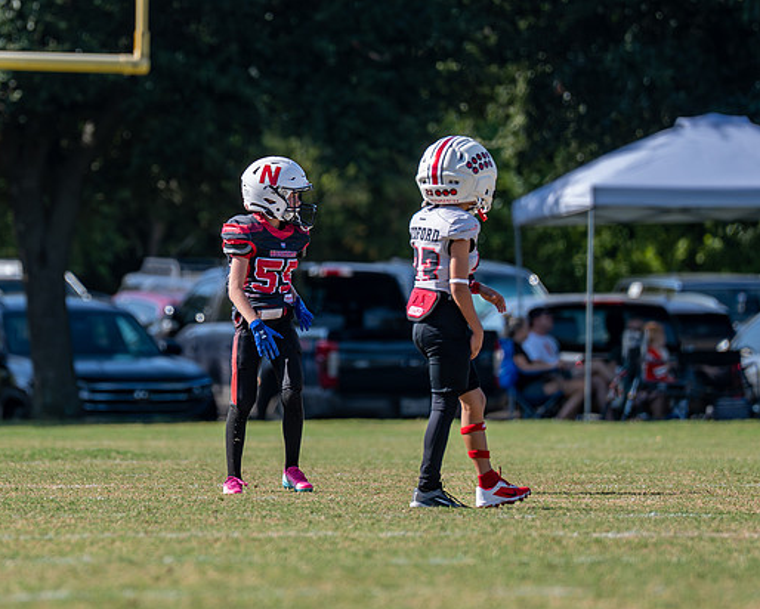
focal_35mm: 546
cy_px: 187
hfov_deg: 3.5
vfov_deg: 2.8
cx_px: 233
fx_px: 12291
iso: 160
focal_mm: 200
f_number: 2.8
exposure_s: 1/2000
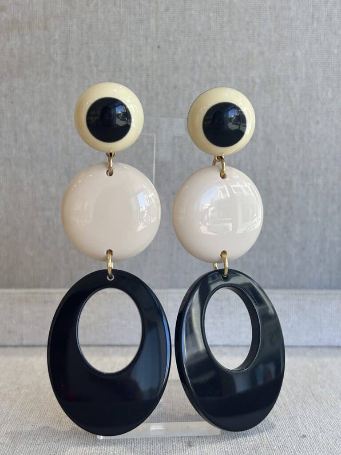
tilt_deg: -8.9
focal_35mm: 52
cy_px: 228
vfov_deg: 36.8
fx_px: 683
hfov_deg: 28.0
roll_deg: -1.1
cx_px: 170
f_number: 1.6
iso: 25
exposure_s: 1/111
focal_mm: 5.96
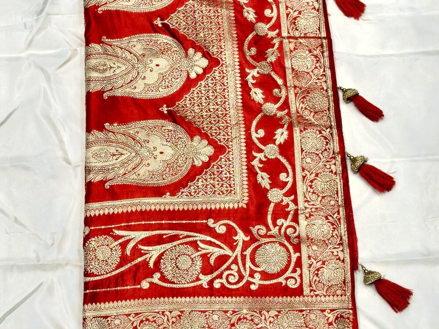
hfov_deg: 39.7
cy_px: 164
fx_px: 609
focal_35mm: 48
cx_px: 220
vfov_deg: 30.3
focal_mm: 6.76
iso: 64
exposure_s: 1/530
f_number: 1.78
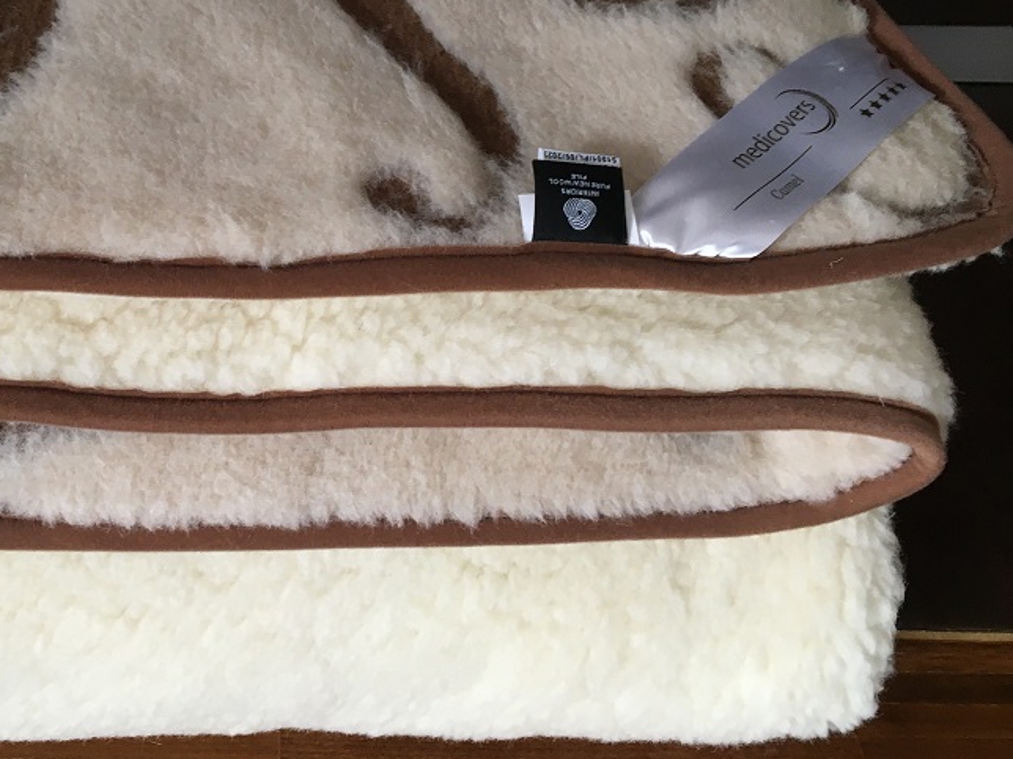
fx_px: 1317
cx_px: 315
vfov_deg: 31.9
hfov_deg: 41.4
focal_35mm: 45
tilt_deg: -37.1
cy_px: 256
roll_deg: -0.3
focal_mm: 4.15
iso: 80
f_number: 2.2
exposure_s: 1/33
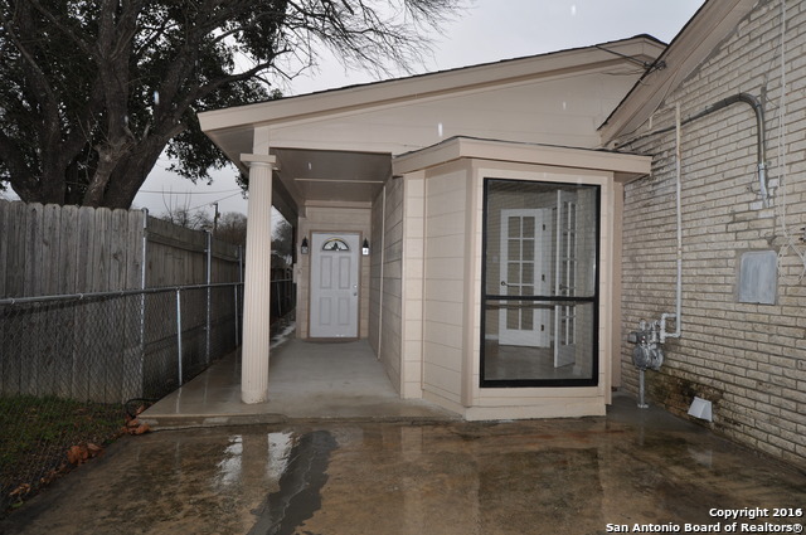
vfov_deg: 56.0
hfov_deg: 77.4
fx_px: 503
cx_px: 403
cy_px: 268
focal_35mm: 22
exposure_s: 1/160
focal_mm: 15
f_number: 6.3
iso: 200
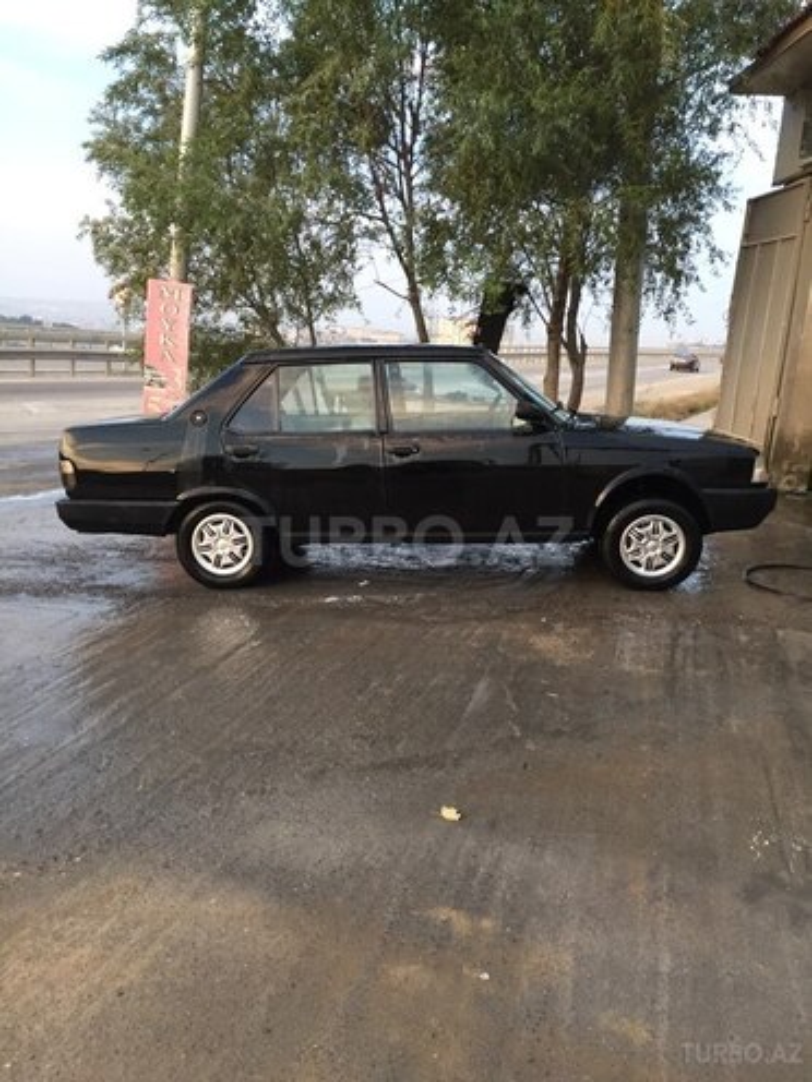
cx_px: 406
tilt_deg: -13.1
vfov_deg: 61.7
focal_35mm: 29
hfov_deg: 48.2
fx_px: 907
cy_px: 541
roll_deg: -3.6
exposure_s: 1/33
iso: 64
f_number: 2.2
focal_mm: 4.15
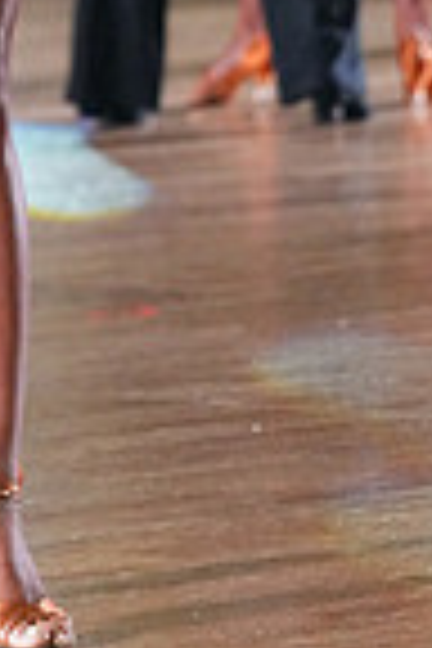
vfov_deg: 4.2
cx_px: 187
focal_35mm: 486
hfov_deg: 2.8
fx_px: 8747
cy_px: -256
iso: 8000
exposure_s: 1/400
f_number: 5
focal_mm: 121
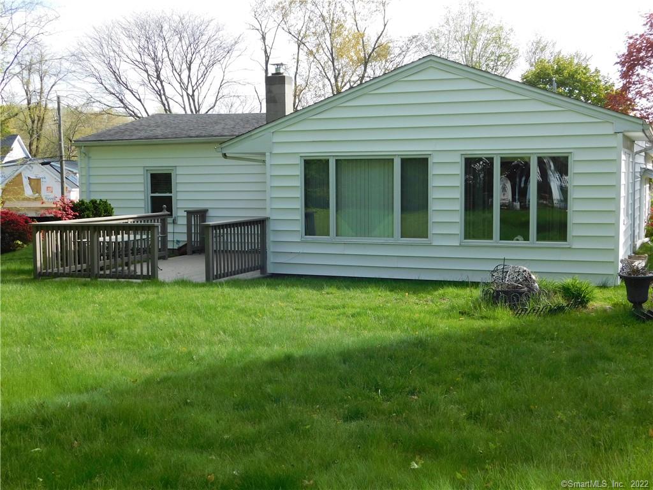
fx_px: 849
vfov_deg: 32.2
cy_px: 245
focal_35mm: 45
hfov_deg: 42.1
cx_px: 326
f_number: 3.7
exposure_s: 1/400
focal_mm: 8
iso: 125
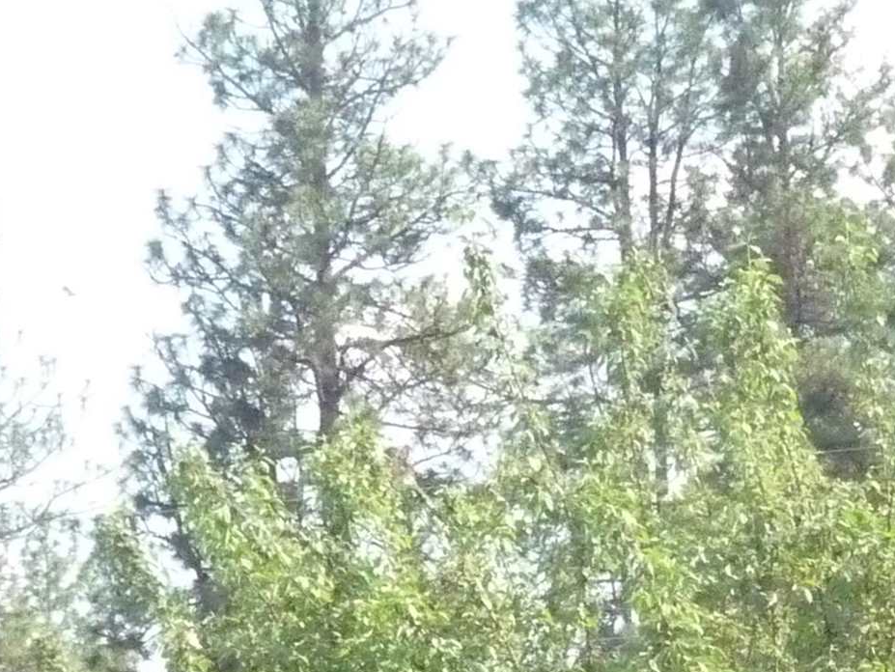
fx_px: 4113
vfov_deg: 9.1
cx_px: 845
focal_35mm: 159
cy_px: 972
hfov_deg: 12.3
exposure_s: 1/800
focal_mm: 8
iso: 1600
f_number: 10
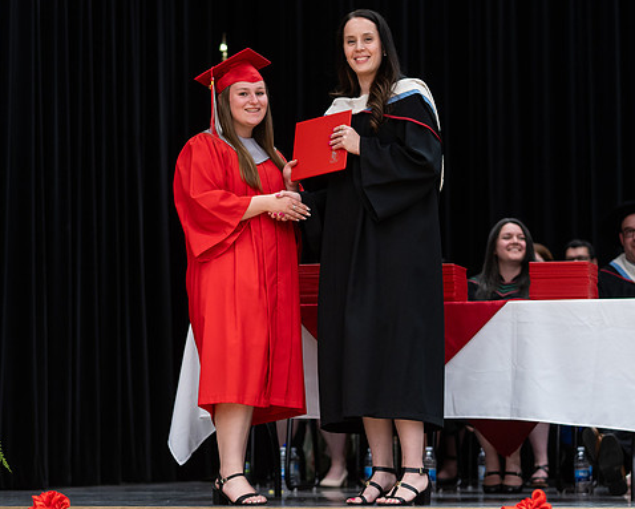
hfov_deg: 15.0
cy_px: 223
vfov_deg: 12.1
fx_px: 2407
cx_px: 276
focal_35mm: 128
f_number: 2.8
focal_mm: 85
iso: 1000
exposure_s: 1/200
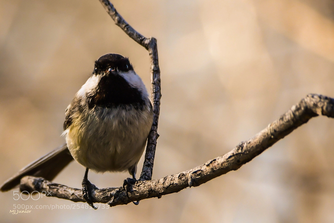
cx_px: 167
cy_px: 112
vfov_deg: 2.0
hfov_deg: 3.1
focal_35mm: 675
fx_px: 6263
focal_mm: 450
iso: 400
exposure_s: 1/1000
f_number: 6
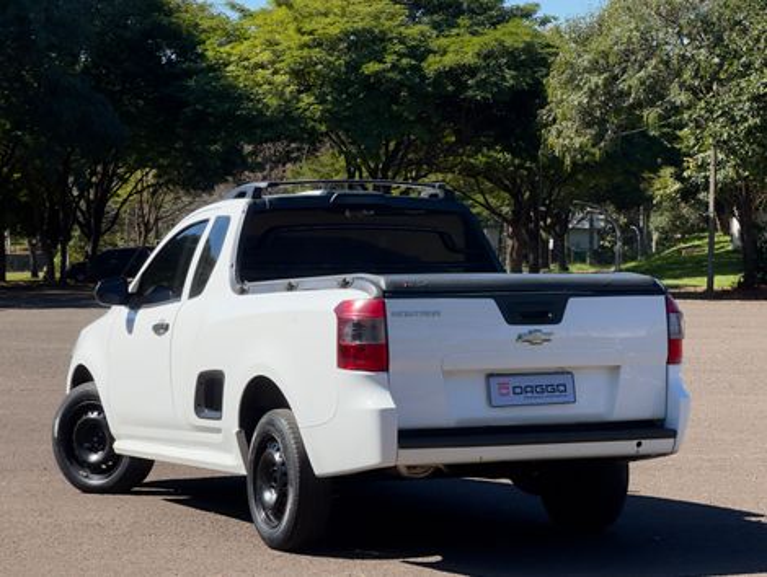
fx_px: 1709
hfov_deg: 25.3
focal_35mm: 77
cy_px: 288
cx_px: 384
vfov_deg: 19.2
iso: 25
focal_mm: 9
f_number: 2.8
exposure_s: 1/504
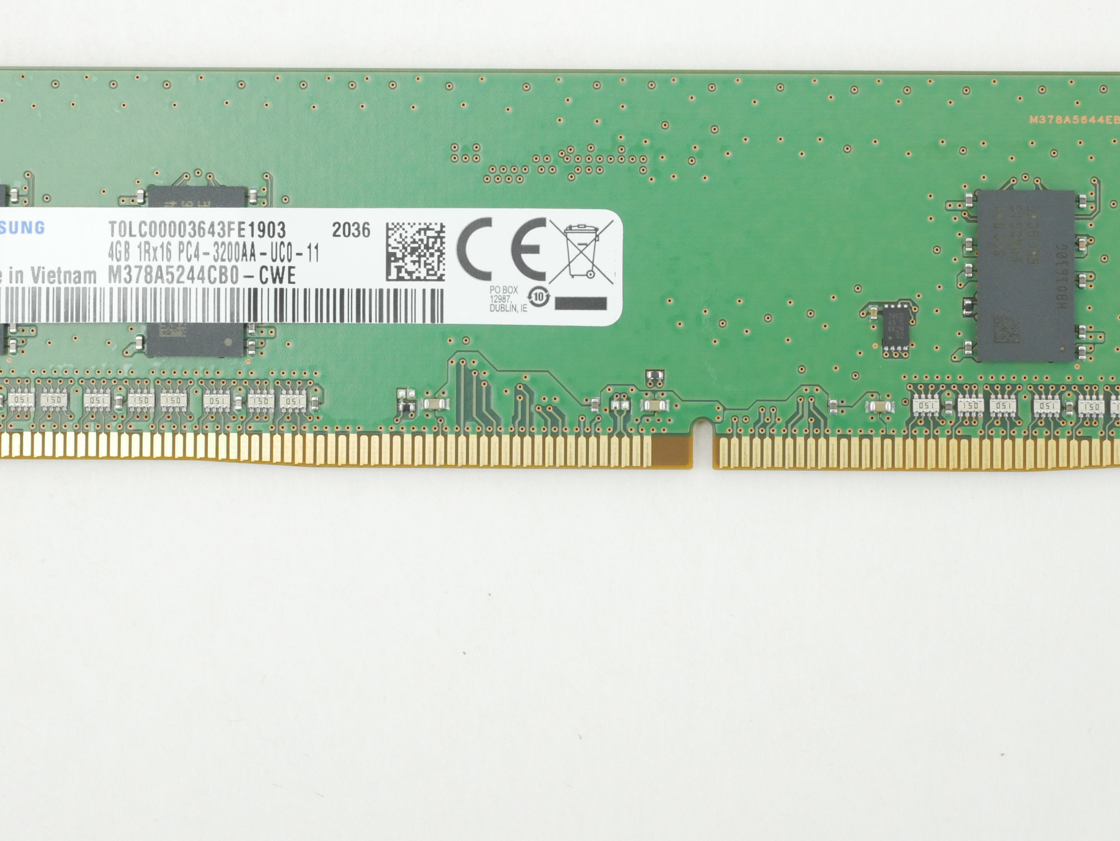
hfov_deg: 19.2
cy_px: 248
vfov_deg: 14.5
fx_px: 3302
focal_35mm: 102
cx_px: 638
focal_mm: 30
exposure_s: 1/100
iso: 800
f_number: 5.6
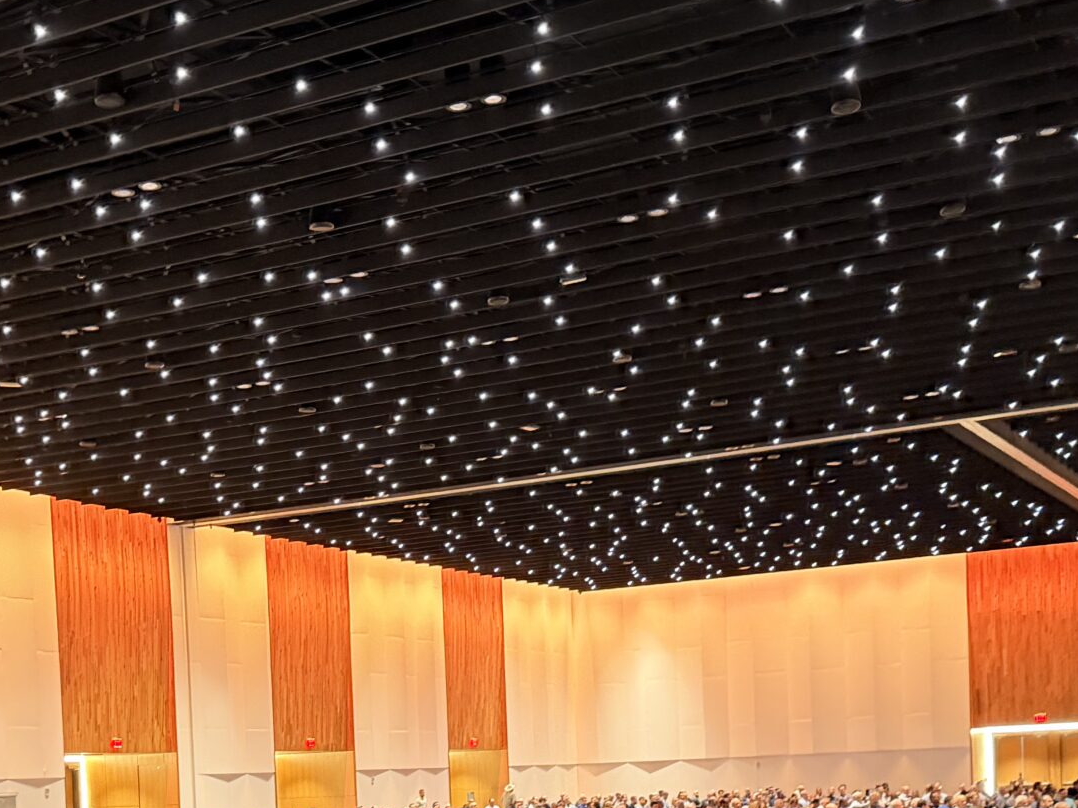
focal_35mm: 57
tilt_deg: -1.9
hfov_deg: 33.7
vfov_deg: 24.2
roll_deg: +2.6
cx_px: 427
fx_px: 1775
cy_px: 852
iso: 1000
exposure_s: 1/33
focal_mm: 6.76
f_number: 1.78
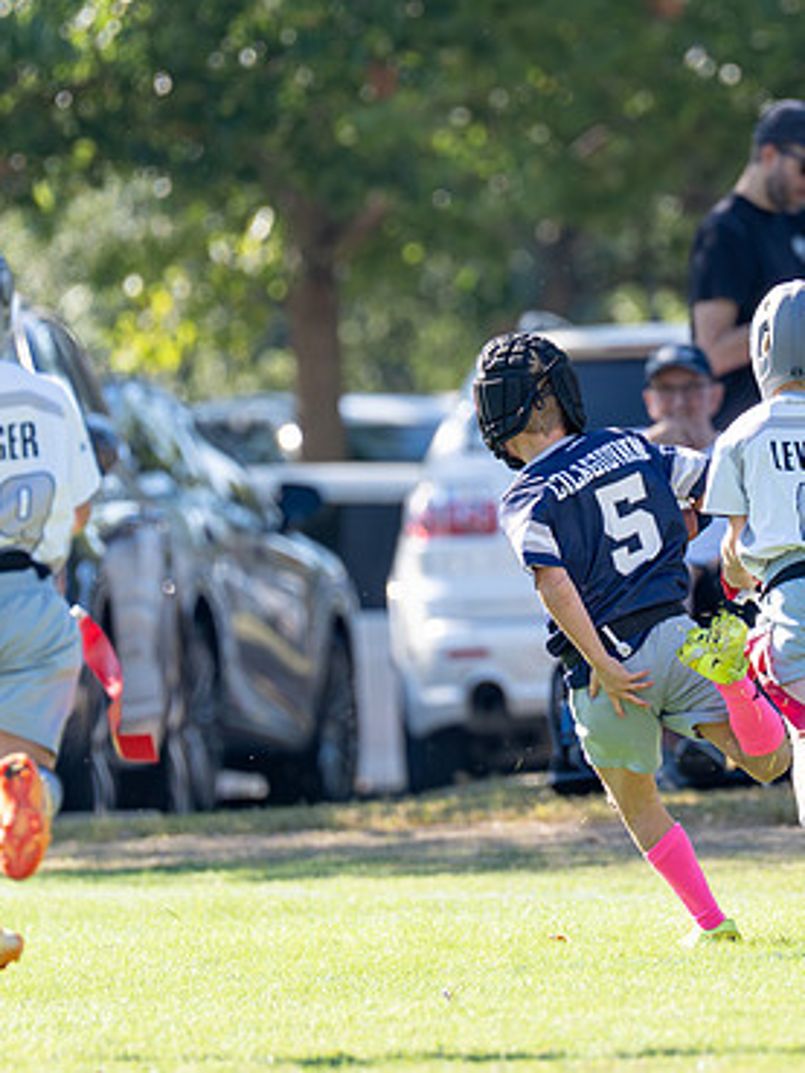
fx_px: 21103
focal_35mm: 681
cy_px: 447
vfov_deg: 2.9
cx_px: 694
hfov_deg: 2.2
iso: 250
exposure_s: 1/2000
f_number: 2.8
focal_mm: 200
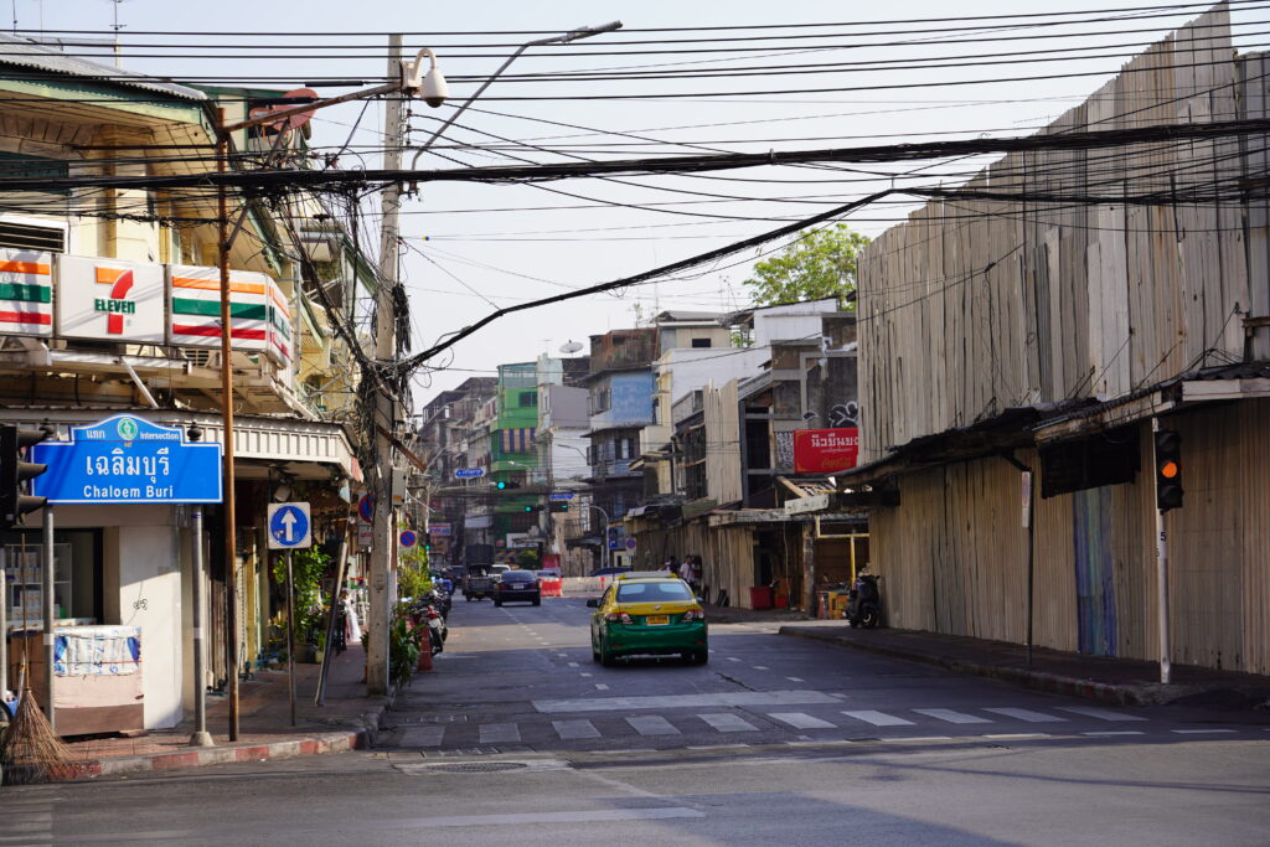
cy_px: 424
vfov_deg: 18.4
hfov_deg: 27.3
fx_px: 2611
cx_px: 635
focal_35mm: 74
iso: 100
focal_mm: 74
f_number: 5
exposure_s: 1/400
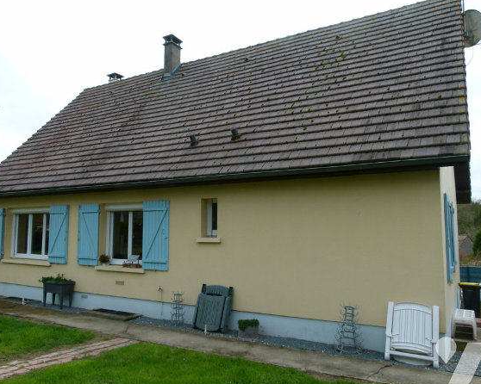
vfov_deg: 51.5
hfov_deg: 62.2
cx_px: 225
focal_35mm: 28
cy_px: 195
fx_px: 398
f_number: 4
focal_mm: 4.5
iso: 100
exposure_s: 1/800
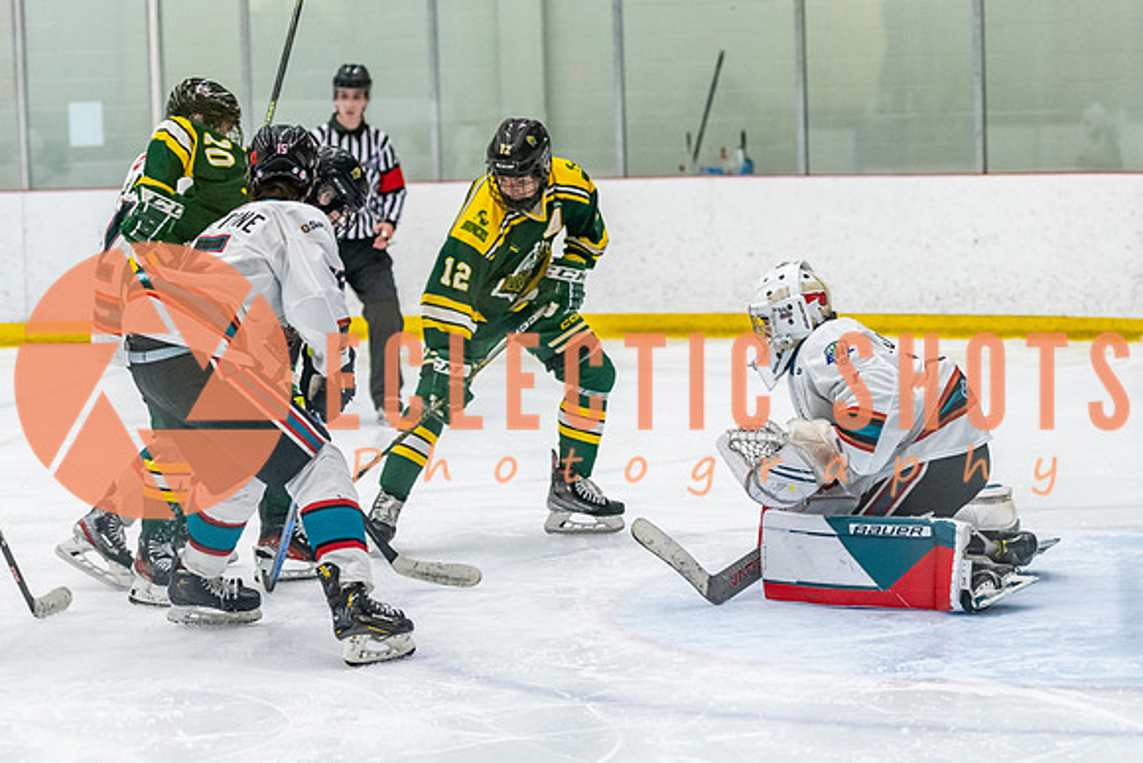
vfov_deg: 11.4
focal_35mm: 120
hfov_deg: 17.0
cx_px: 698
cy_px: 382
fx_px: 3826
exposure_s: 1/800
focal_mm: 86
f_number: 2.8
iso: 4000
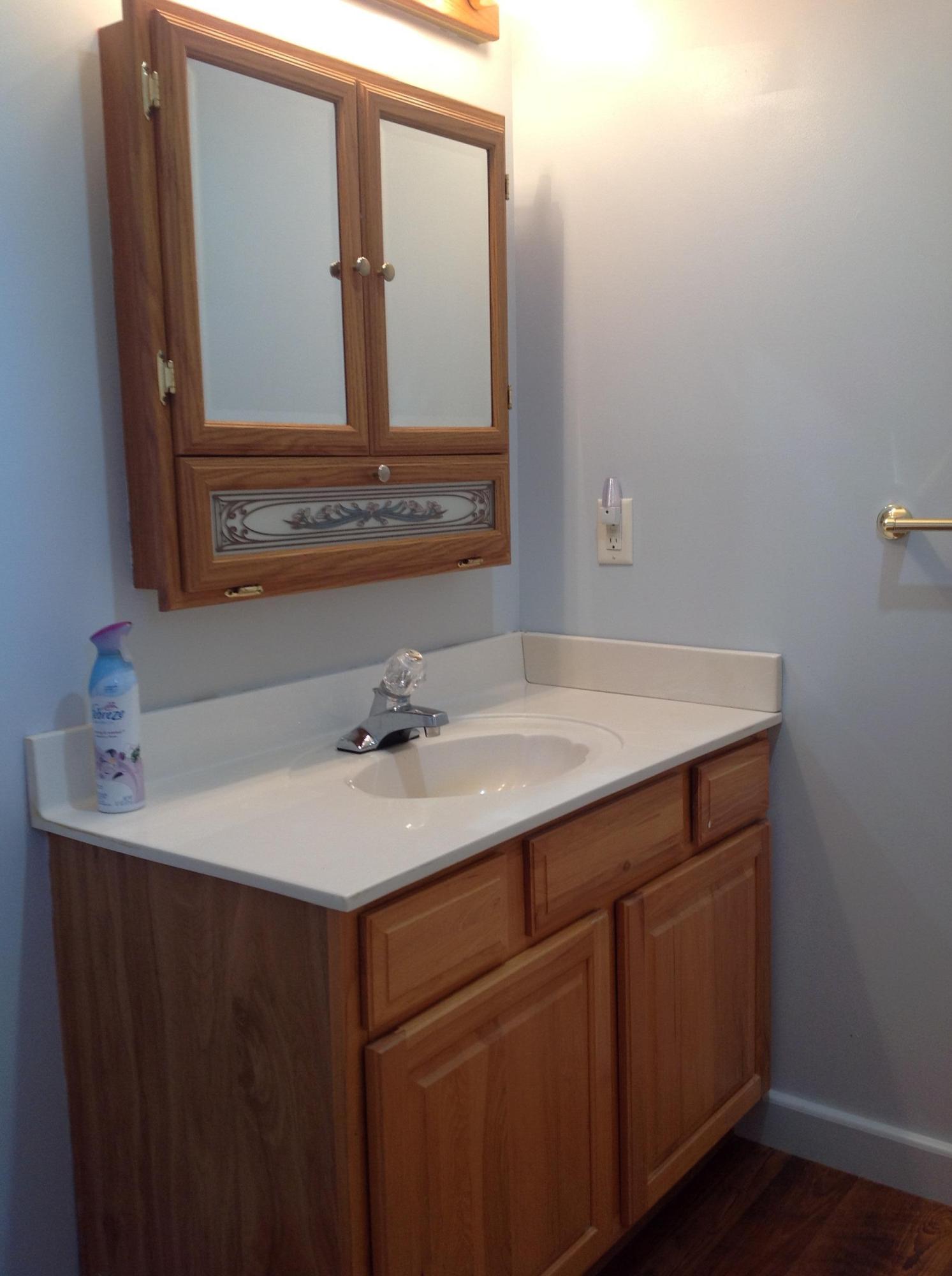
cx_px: 476
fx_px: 1287
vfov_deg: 52.7
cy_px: 638
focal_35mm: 35
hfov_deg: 40.6
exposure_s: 1/24
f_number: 2.4
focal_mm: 4.28
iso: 50
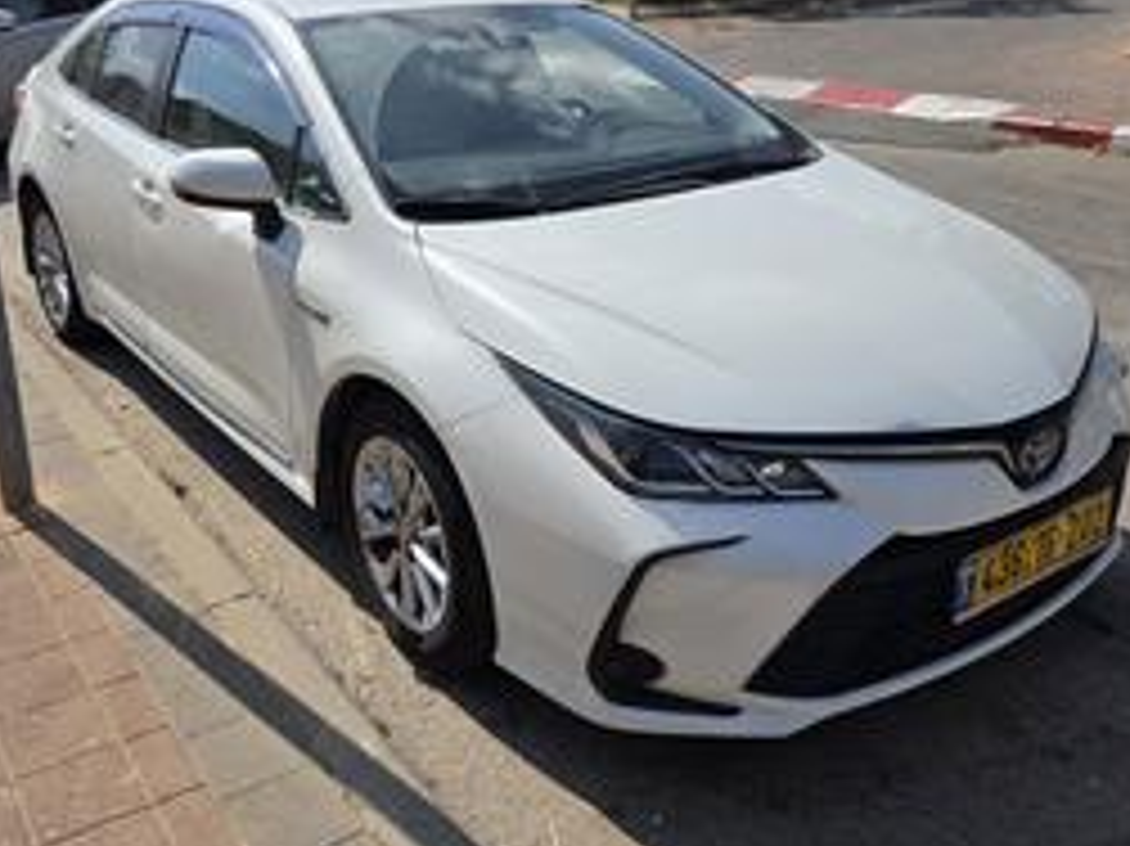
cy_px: 338
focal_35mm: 33
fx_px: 1077
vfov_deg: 42.7
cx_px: 482
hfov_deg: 55.2
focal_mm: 6.5
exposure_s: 1/7939
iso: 50
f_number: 1.4
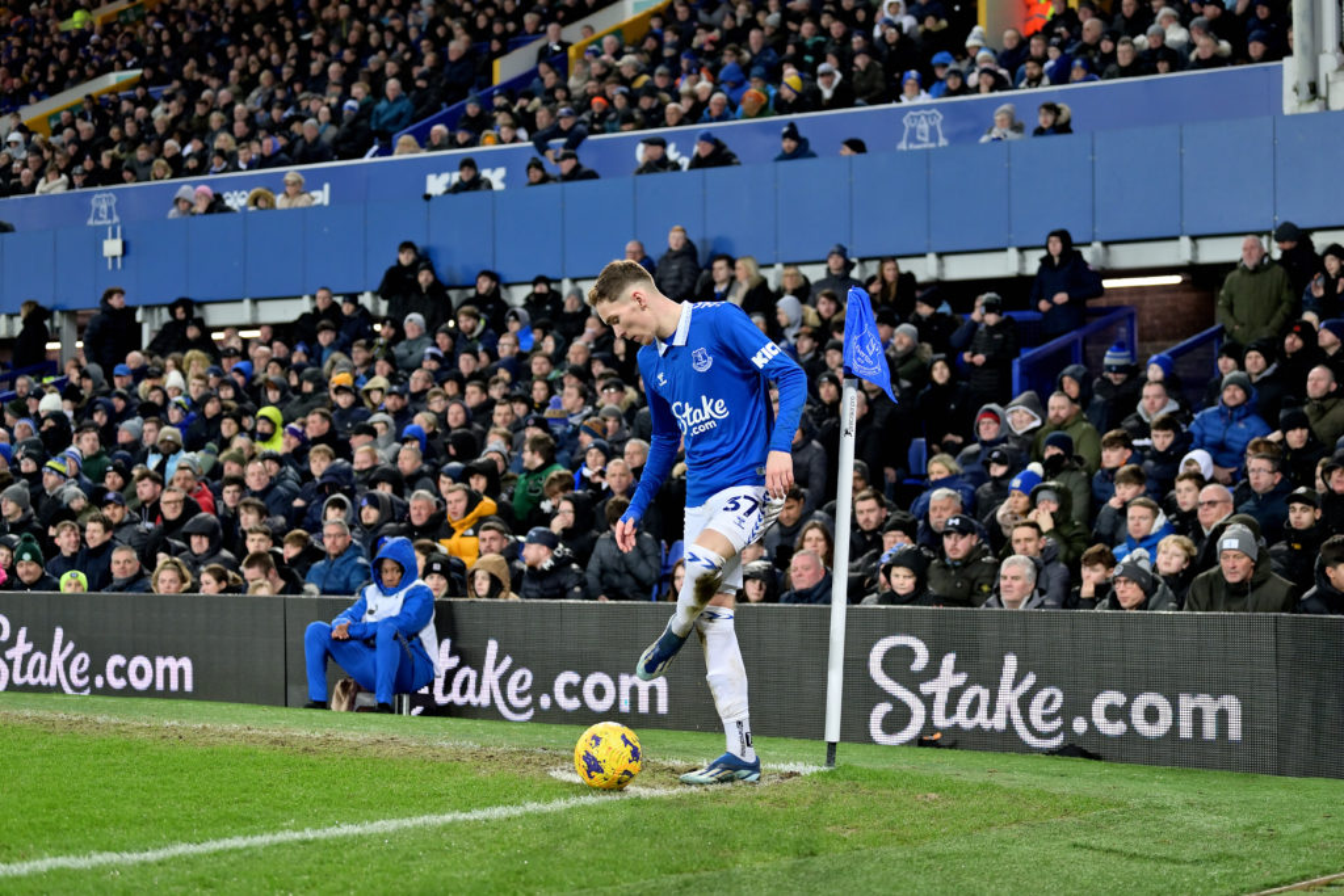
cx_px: 672
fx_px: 2614
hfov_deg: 28.8
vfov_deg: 19.5
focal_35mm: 70
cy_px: 448
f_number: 2.8
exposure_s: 1/1250
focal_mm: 70
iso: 1600
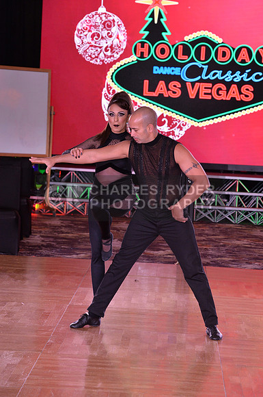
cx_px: 132
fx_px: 1484
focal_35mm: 135
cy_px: 198
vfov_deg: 15.2
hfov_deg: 10.1
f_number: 6.3
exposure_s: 1/250
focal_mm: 135
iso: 2000
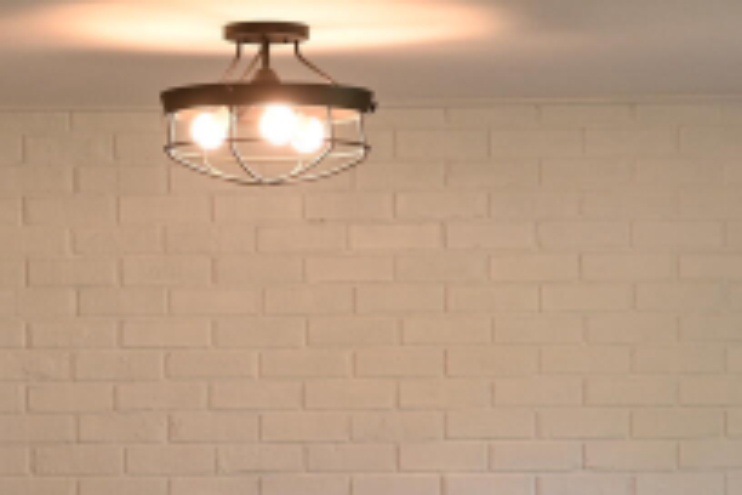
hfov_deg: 10.8
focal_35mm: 191
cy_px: 655
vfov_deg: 7.1
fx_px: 3936
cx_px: 229
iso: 400
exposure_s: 1/160
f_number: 2.8
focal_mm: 35
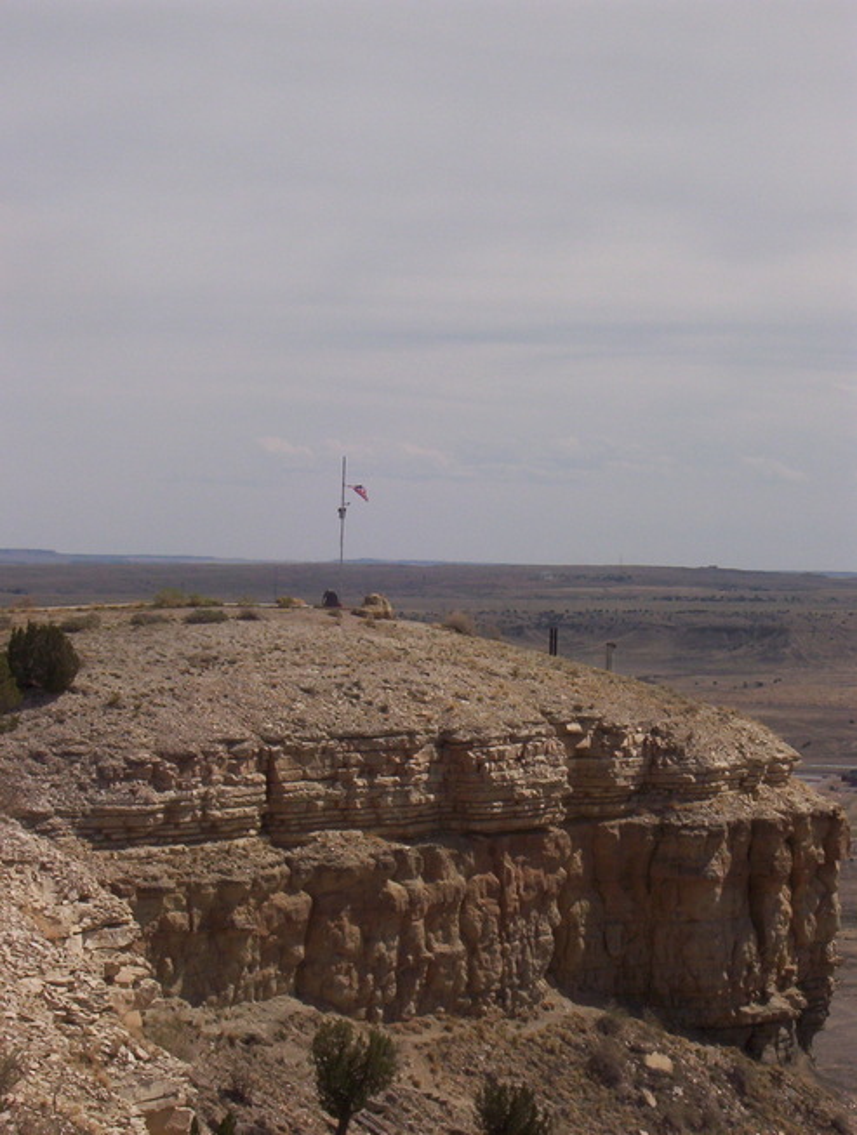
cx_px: 428
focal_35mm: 108
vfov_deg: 18.2
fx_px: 3550
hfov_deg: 13.8
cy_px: 568
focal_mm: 16.61
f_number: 8.9
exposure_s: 1/575
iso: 100
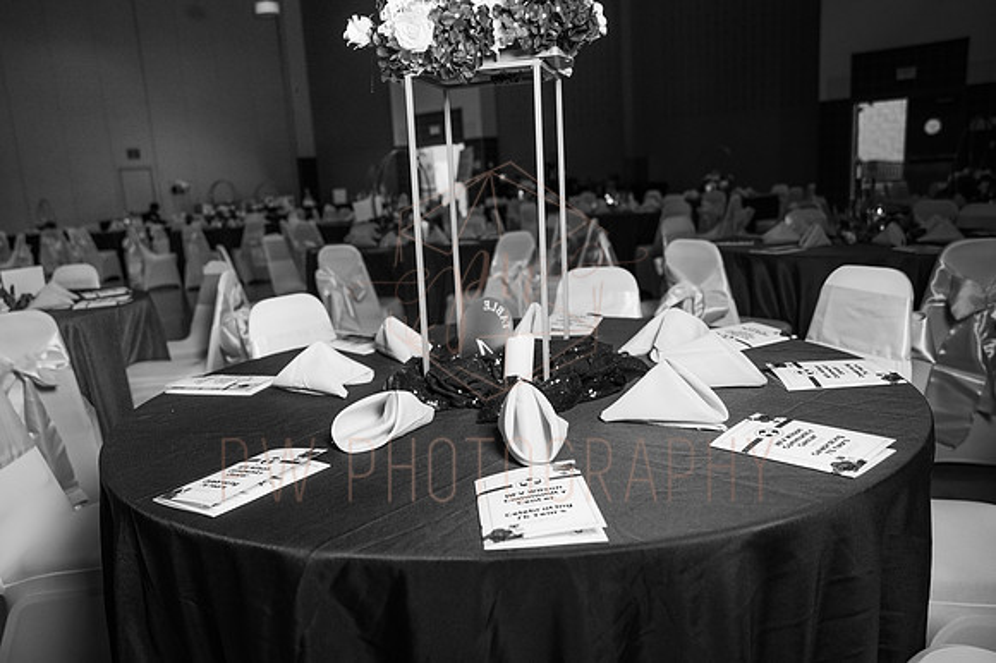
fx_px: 840
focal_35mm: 30
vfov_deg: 43.0
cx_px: 456
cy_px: 360
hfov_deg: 61.2
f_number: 2.8
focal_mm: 28
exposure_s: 1/200
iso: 250
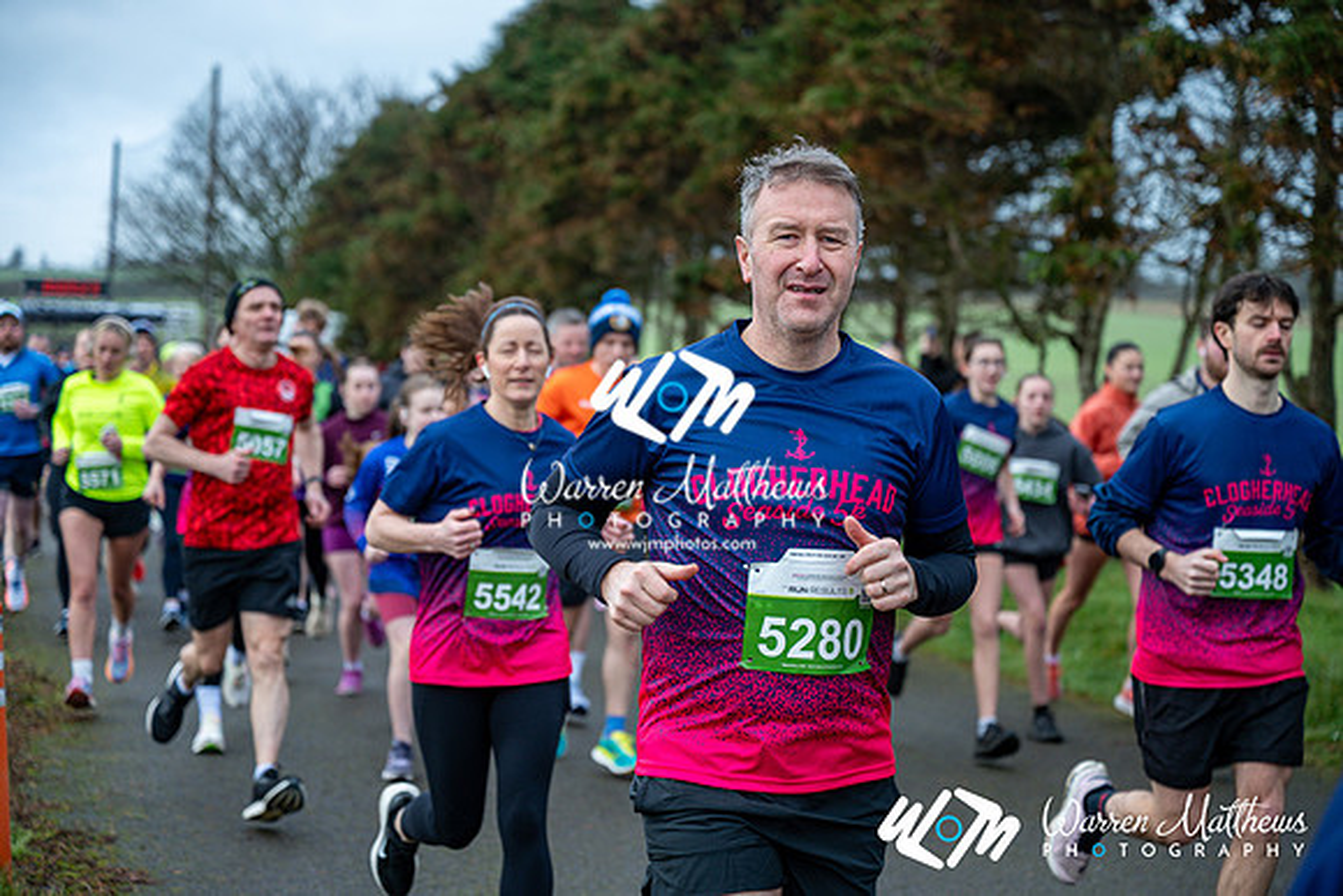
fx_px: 2612
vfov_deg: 19.5
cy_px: 448
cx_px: 672
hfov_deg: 28.8
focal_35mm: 70
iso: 450
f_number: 2.8
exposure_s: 1/1250
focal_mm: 70
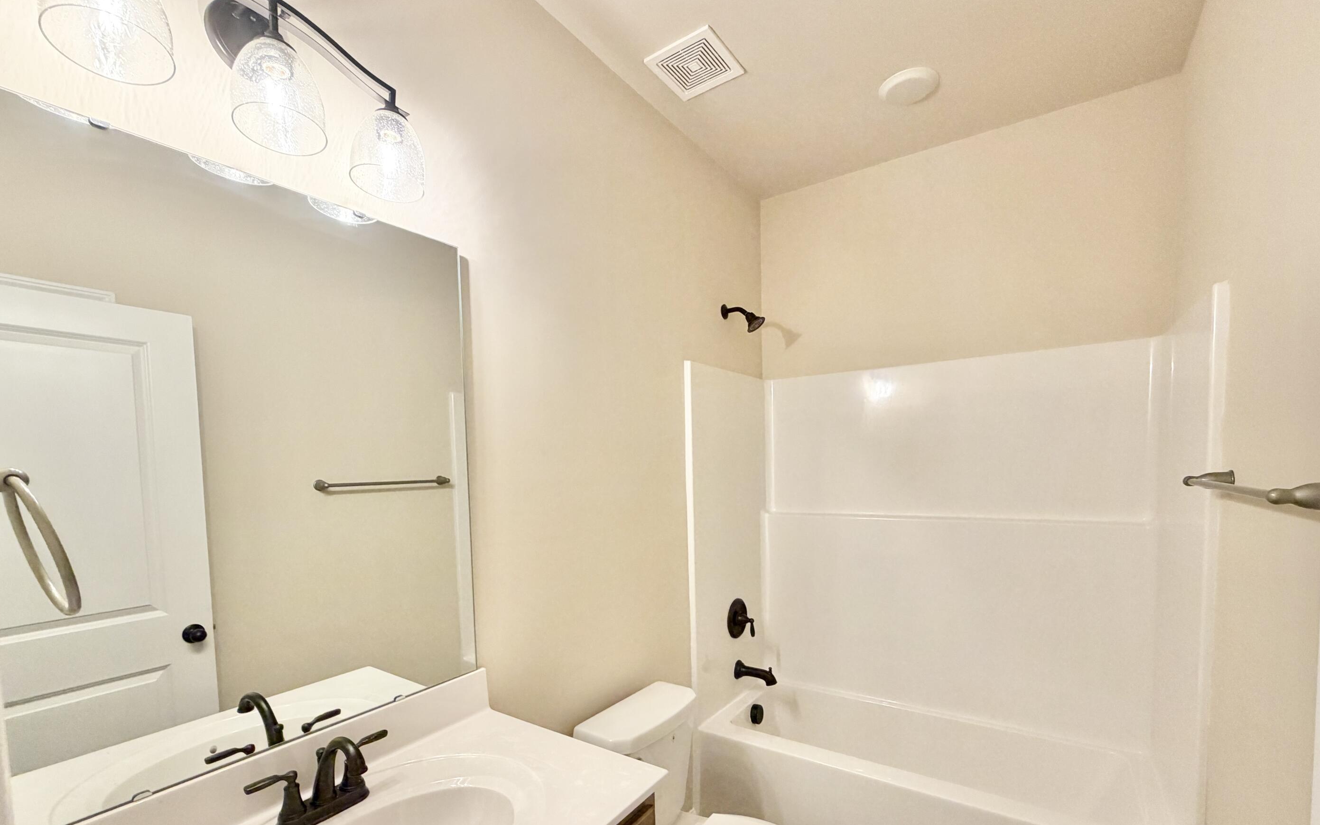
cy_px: 501
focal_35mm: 16
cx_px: 651
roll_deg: +1.2
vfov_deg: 70.4
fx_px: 576
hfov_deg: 97.8
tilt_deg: -4.3
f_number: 2.2
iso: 250
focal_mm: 2.22
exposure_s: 1/120
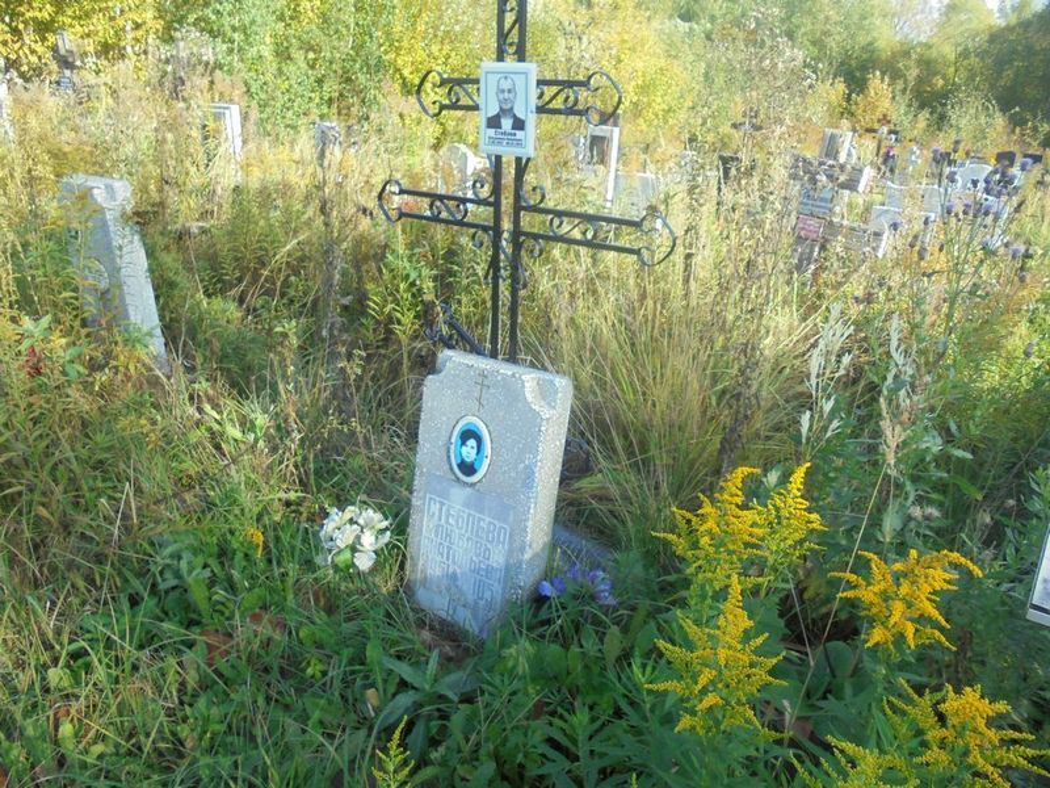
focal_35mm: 26
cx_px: 525
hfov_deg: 67.3
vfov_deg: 53.1
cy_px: 394
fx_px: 789
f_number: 3.5
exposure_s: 1/250
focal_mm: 4.6
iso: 100
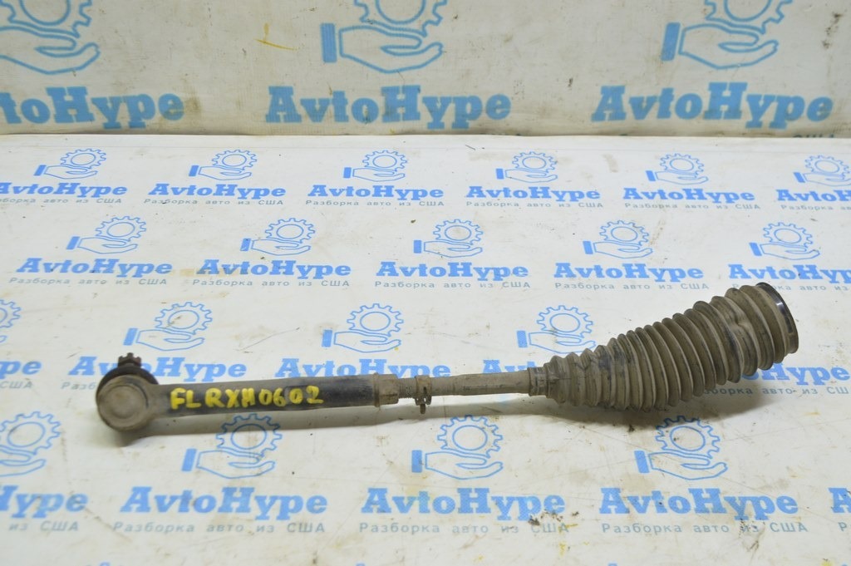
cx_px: 426
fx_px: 921
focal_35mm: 39
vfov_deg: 34.2
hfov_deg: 49.6
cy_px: 283
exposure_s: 1/20
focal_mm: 26
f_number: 5.6
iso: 400
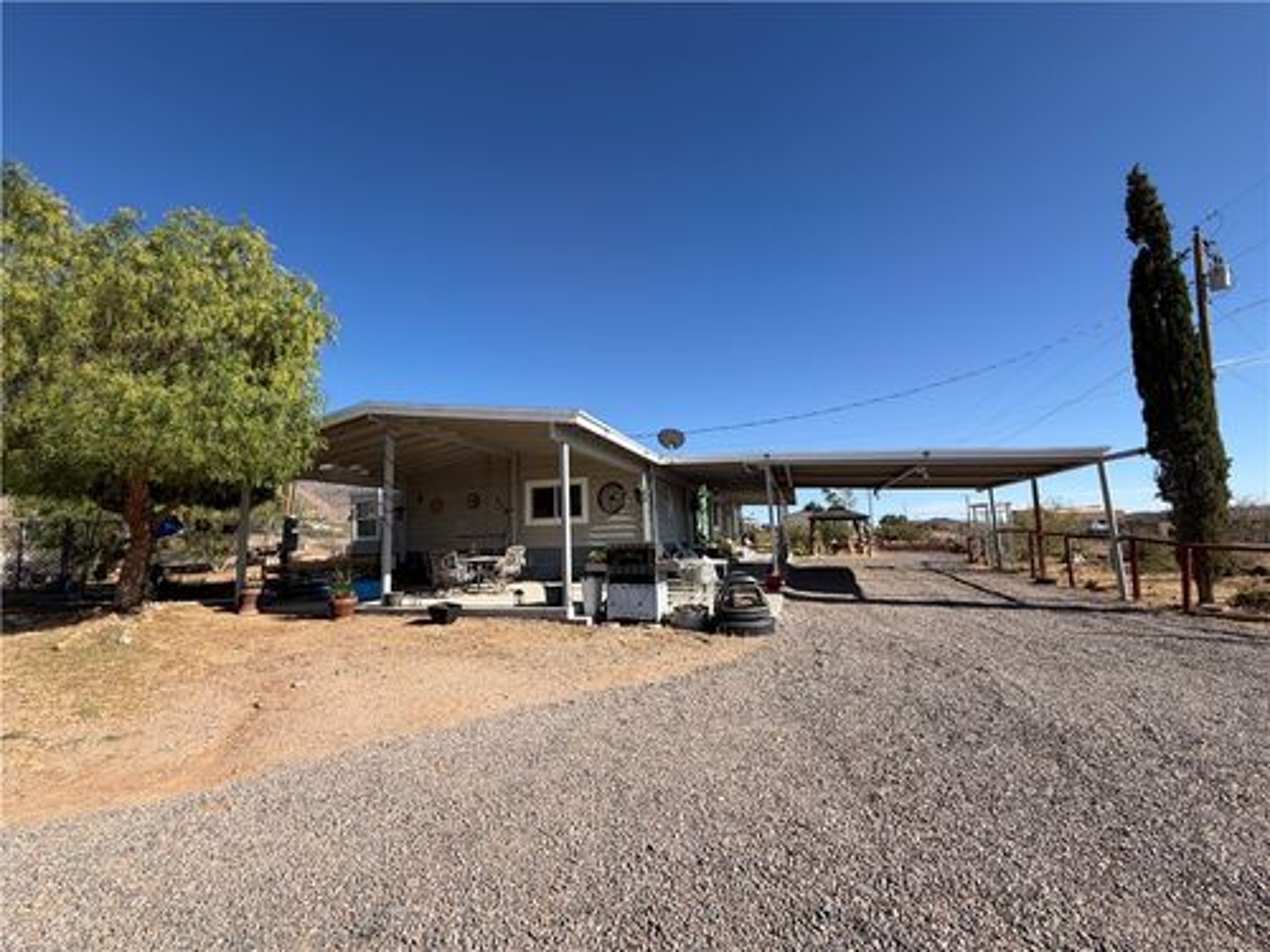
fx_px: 514
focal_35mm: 14
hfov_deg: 102.1
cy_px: 476
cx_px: 635
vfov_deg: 85.7
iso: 25
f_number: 2.2
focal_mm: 2.22
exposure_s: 1/770
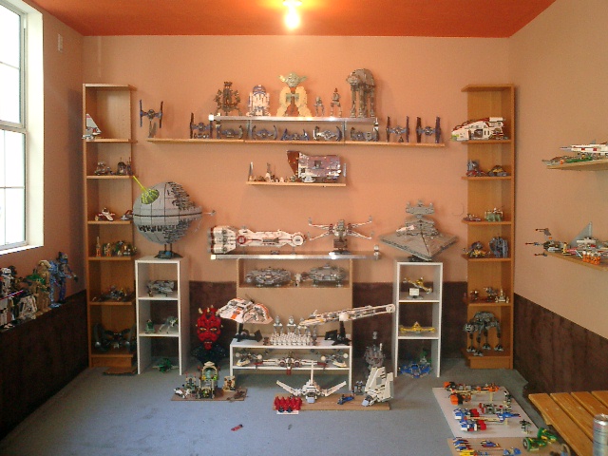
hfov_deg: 51.4
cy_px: 228
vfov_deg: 39.7
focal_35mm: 36
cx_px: 304
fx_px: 632
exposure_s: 1/30
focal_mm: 7.5
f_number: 3.2
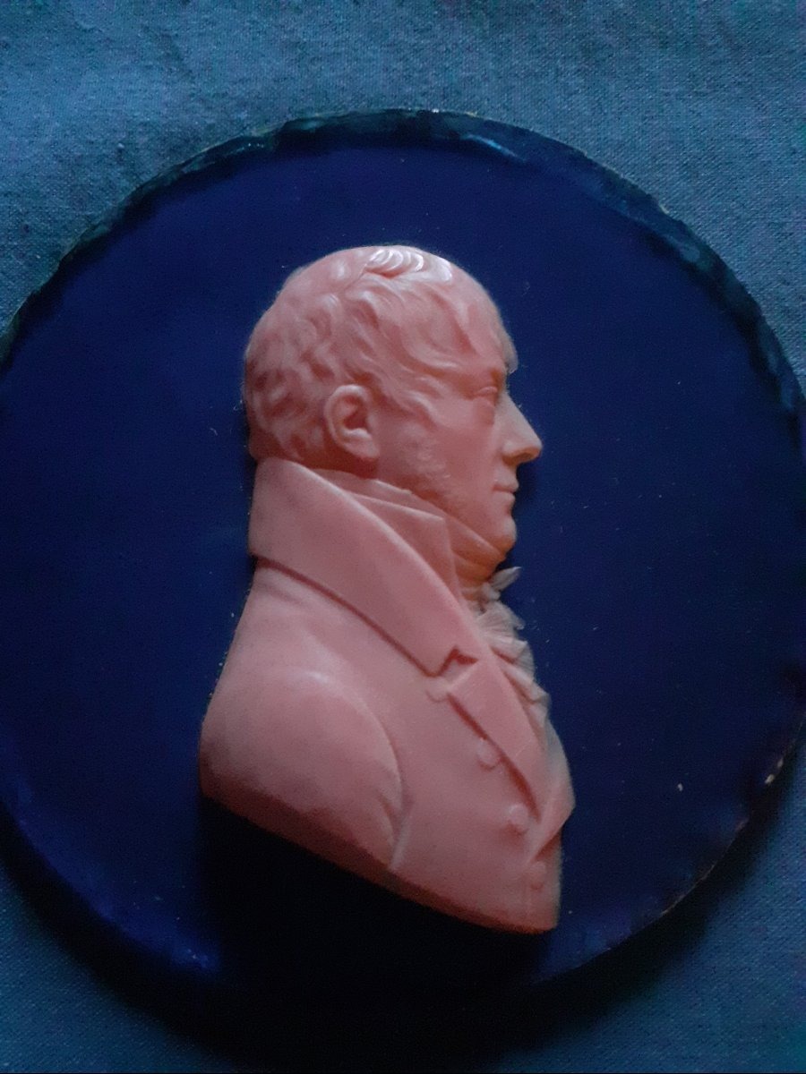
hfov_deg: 51.4
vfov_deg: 65.3
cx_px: 403
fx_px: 838
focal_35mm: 27
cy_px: 537
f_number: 1.9
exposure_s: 1/20
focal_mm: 3.6
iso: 1000
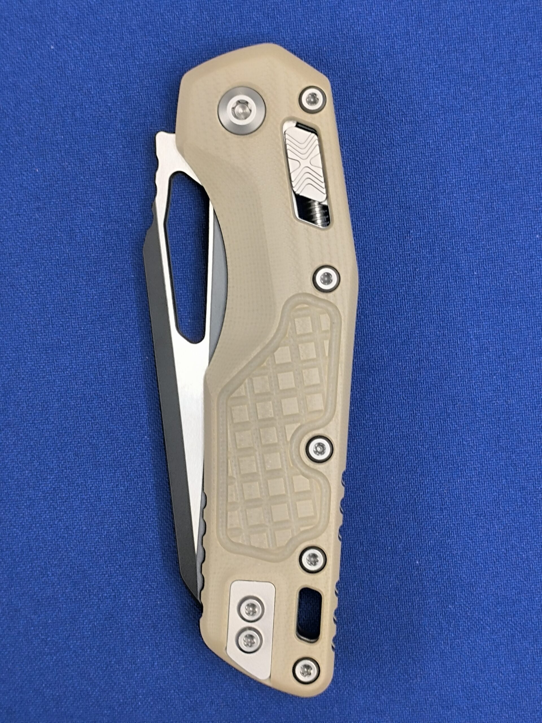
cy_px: 362
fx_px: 1942
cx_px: 271
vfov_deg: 21.1
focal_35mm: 93
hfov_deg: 15.9
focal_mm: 6.14
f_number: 1.65
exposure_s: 1/33.3
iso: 125
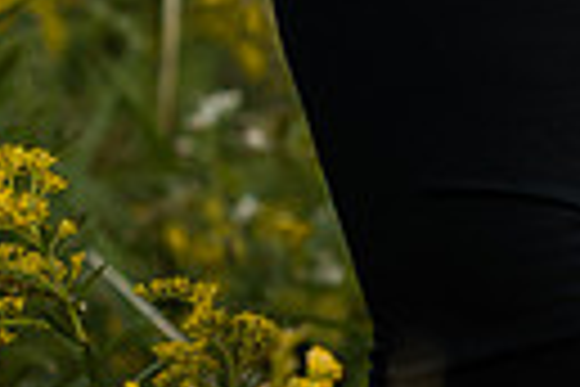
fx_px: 6170
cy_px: 306
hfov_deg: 5.3
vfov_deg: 3.6
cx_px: 1102
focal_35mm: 383
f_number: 2.8
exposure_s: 1/640
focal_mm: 85
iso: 200
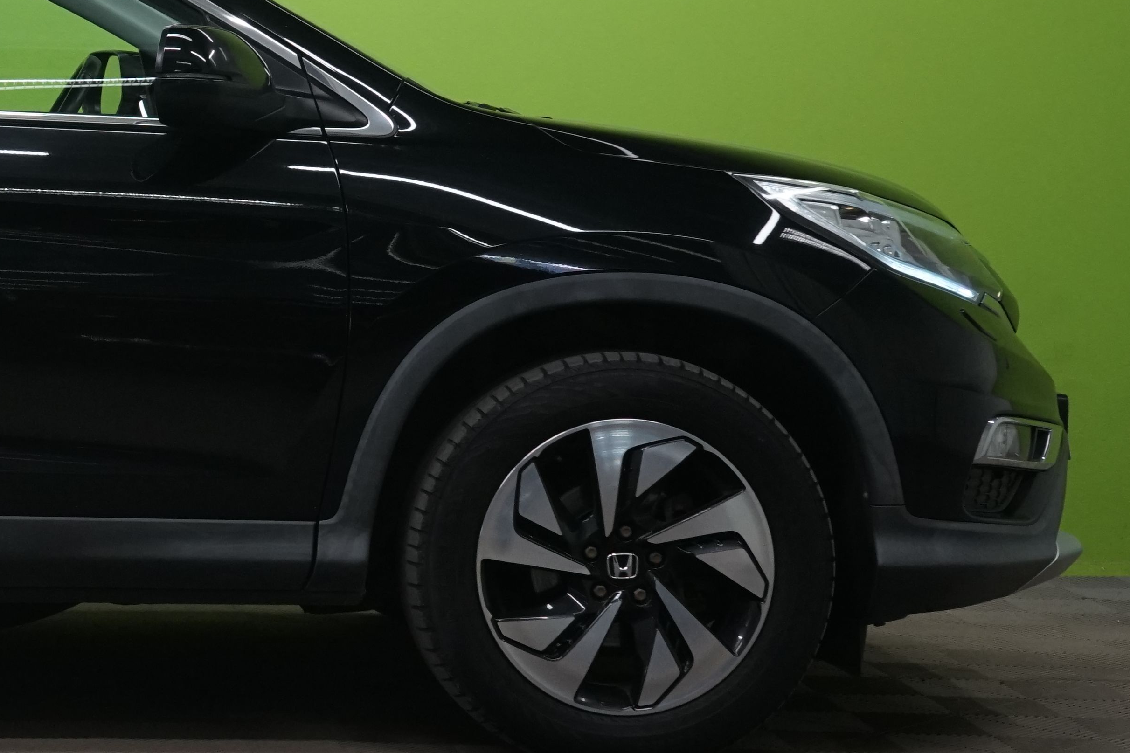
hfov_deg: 18.8
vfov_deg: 13.1
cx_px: -158
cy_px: 188
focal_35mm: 104
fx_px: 3264
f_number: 9
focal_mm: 42
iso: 1600
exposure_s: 1/25
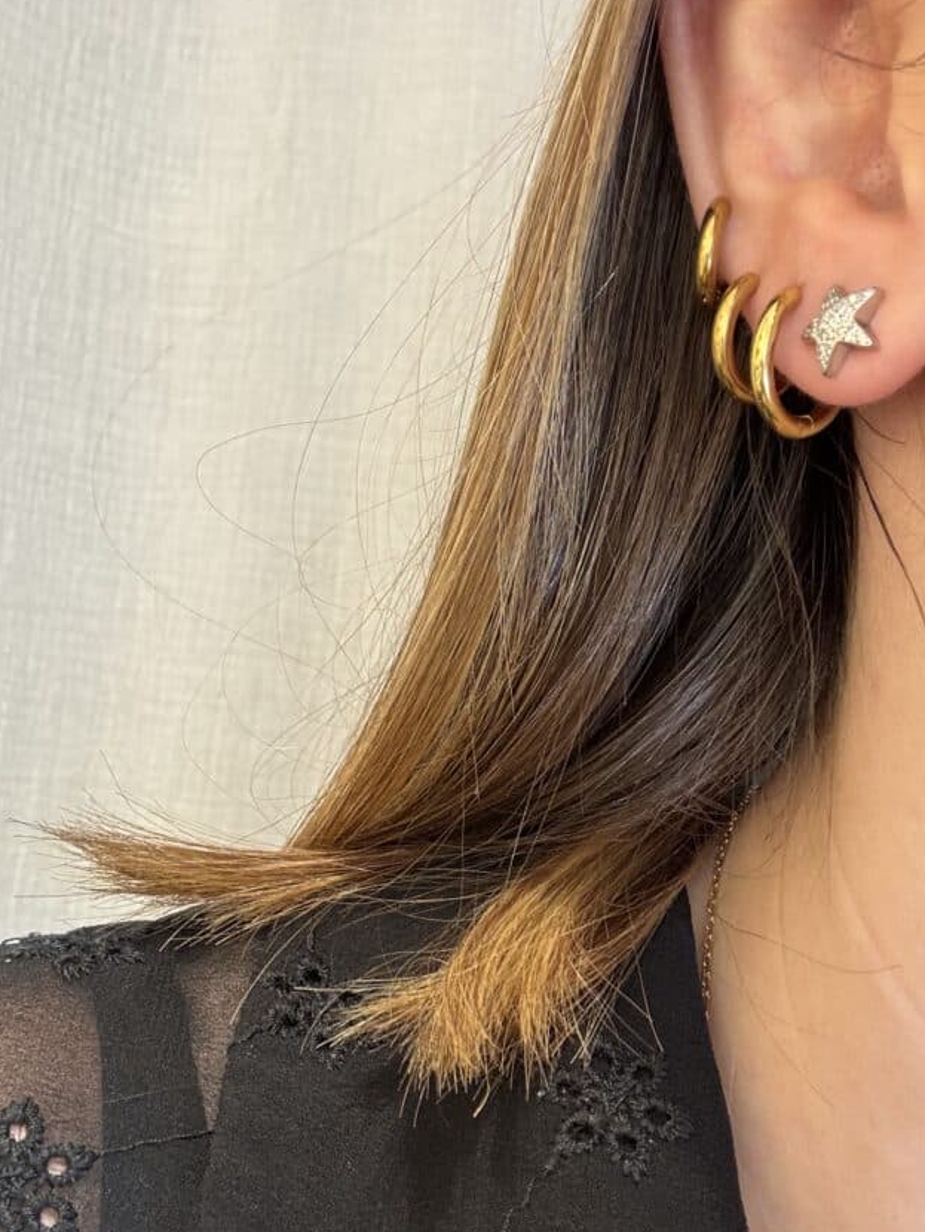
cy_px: 655
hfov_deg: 38.7
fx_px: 1318
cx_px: 477
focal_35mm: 37
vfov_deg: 50.1
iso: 200
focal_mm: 2.69
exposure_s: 1/50
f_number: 1.9
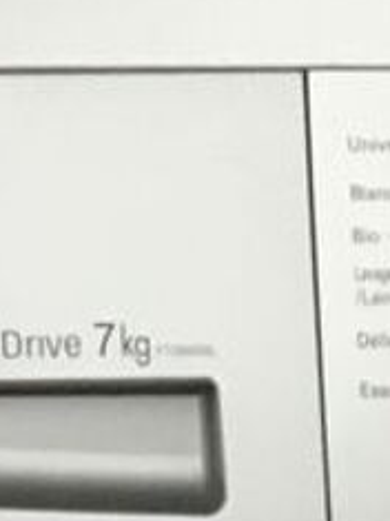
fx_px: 2646
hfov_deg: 8.1
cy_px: 1145
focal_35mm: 176
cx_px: 729
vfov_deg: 10.1
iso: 200
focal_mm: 3.3
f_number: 2.4
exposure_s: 1/33
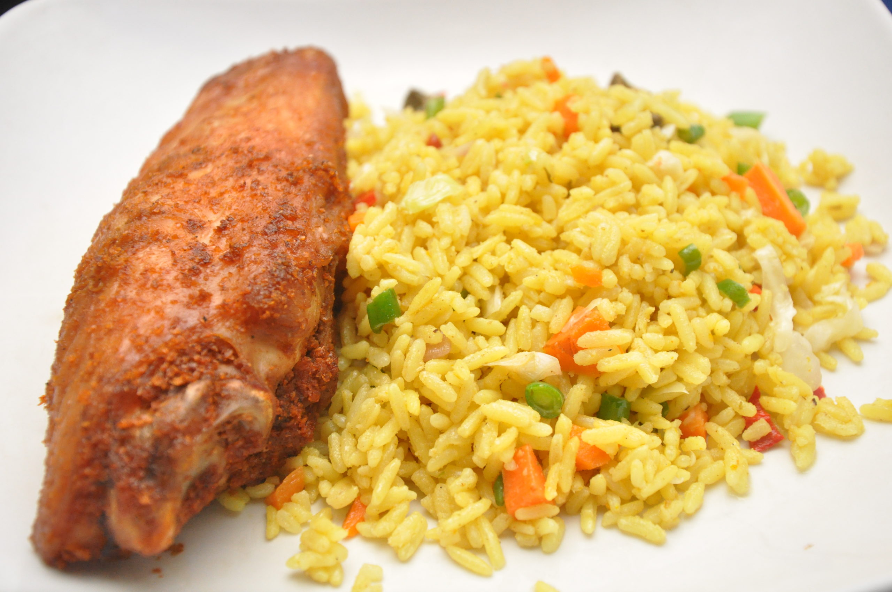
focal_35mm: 75
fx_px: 1856
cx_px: 446
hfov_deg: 27.0
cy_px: 296
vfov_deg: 18.1
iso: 2000
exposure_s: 1/250
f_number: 6.3
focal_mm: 50
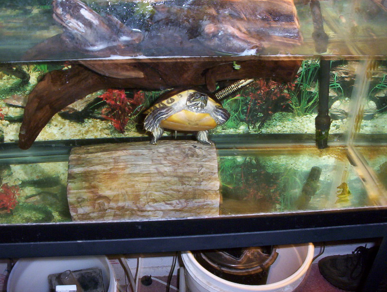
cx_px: 194
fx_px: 437
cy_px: 146
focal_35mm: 39
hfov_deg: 47.8
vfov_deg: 37.0
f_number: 4.5
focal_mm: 6
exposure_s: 1/8
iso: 140
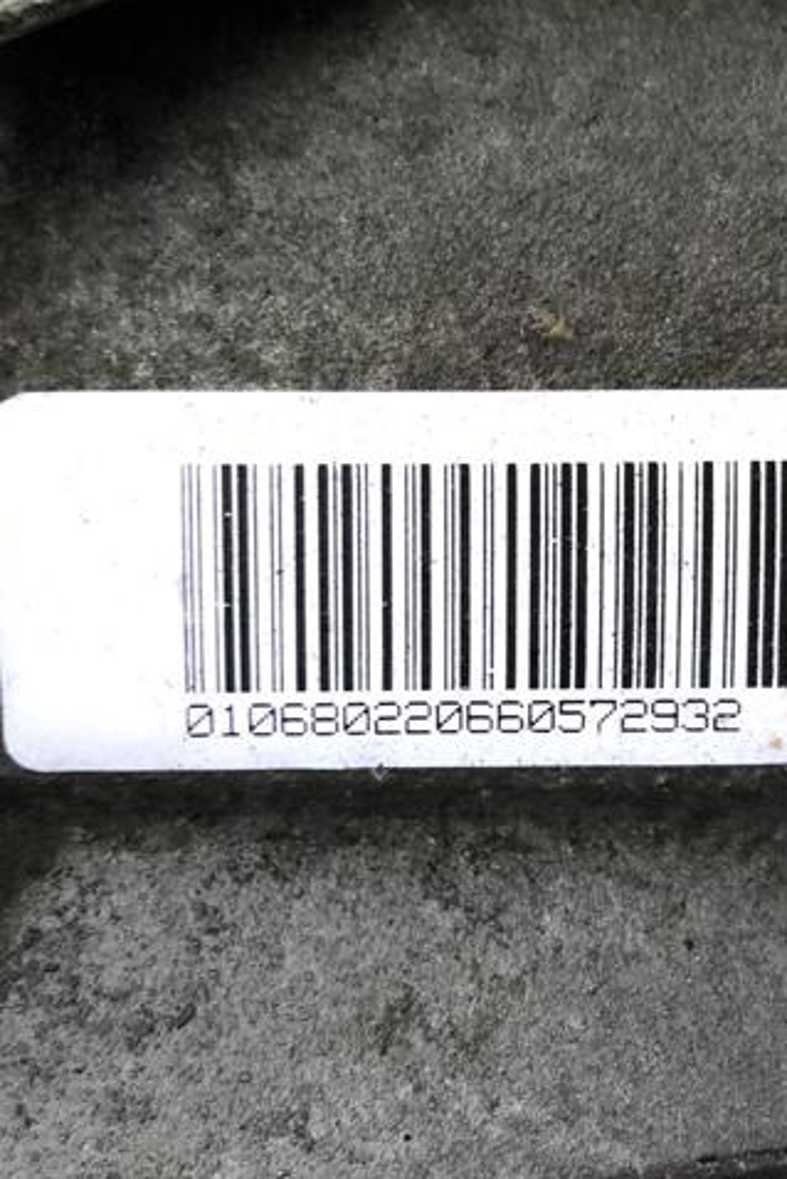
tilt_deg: -62.1
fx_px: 1278
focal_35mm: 39
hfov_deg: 34.1
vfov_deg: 49.5
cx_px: 493
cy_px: 590
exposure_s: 1/17
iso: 64
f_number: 1.8
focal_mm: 3.99
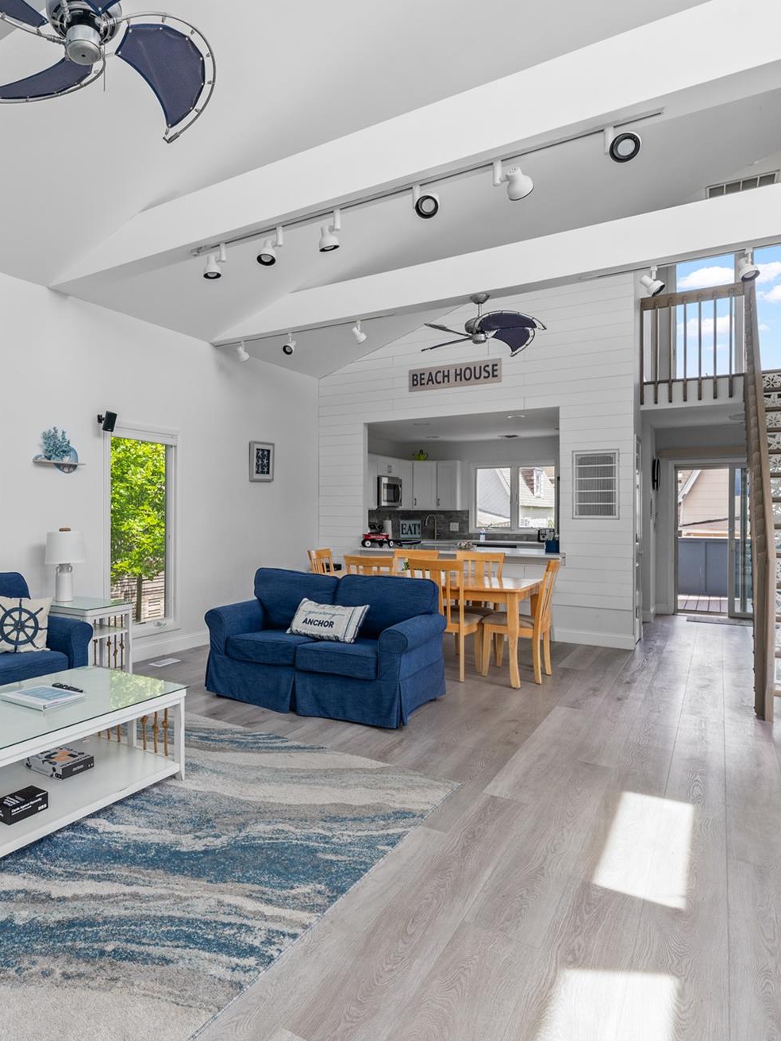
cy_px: 533
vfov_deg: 79.0
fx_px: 632
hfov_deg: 60.1
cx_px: 198
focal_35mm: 21
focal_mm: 14
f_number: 7.1
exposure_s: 1/100
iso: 320
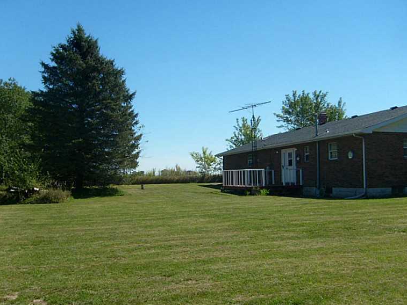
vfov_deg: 38.7
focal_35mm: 37
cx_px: 205
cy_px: 161
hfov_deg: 50.1
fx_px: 435
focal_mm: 5.8
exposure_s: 1/350
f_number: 7.1
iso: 80
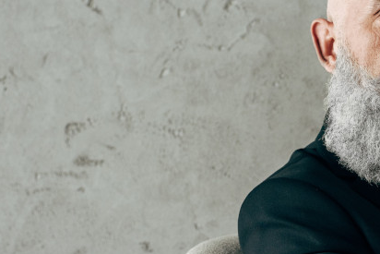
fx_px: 1077
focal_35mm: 102
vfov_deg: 13.4
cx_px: 404
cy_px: 200
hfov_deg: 19.3
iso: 800
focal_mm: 35
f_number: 4
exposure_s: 1/100
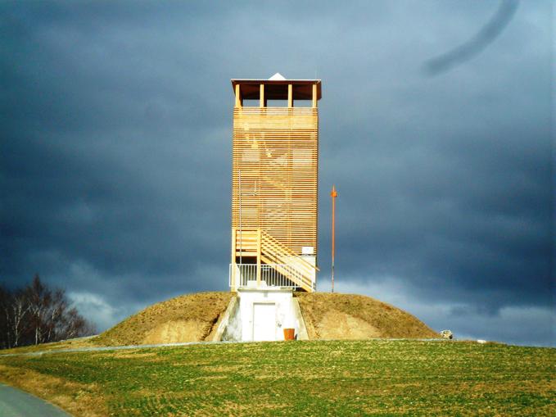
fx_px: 2168
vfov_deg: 11.0
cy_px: 208
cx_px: 278
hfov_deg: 14.6
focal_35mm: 135
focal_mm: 24.5
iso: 100
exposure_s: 1/500
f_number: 5.9
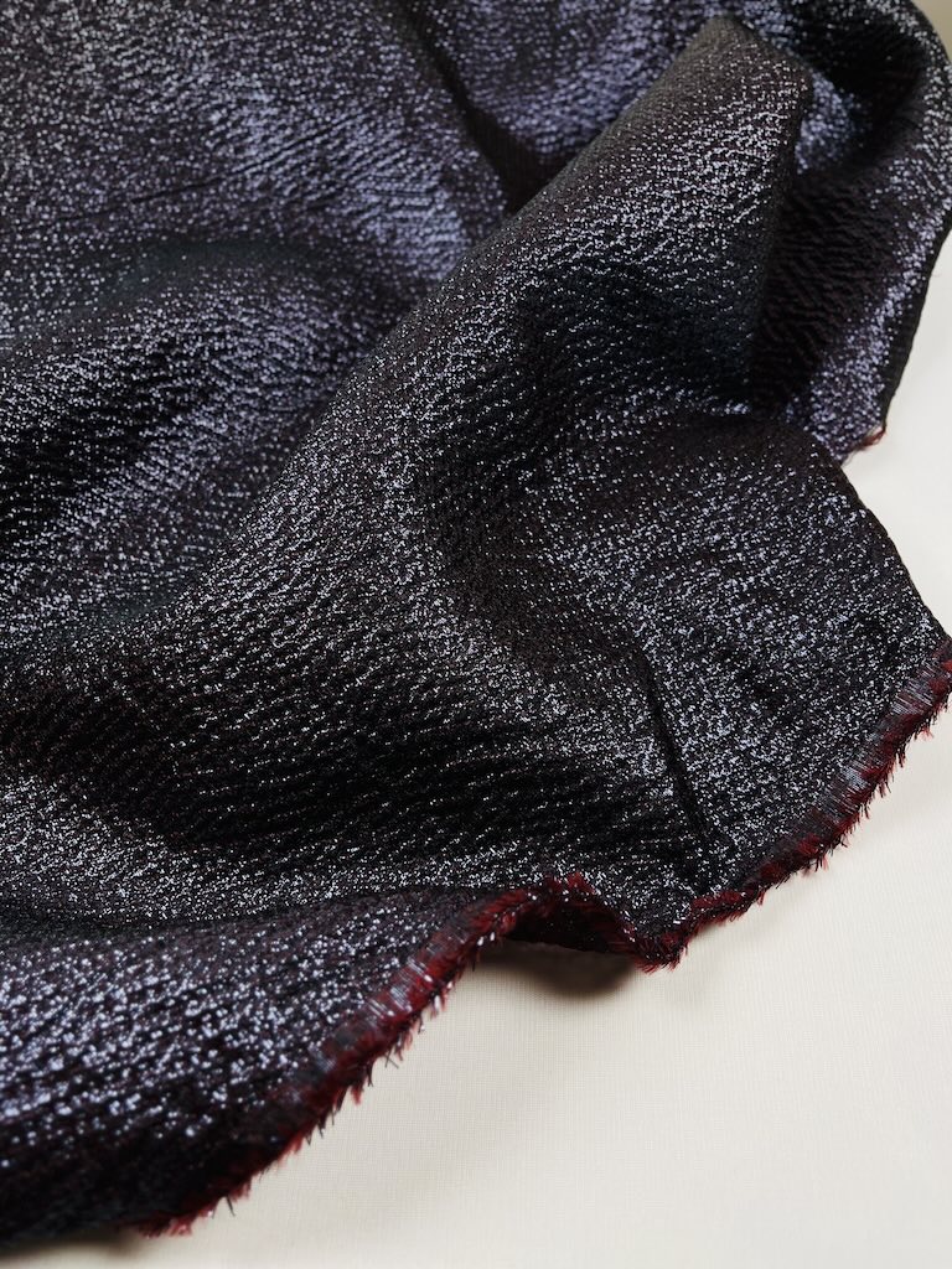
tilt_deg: -53.6
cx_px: 476
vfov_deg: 67.3
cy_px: 634
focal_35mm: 26
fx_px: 953
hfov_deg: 53.1
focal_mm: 5.1
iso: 50
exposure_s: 1/432
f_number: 1.6
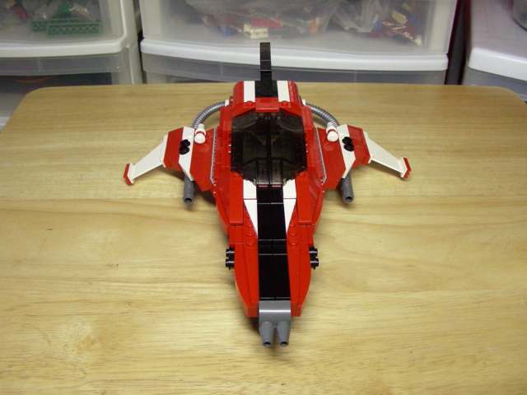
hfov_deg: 49.0
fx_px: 579
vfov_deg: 37.7
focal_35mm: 38
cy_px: 198
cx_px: 264
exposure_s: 1/40.2
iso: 400
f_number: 3.5
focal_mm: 6.3
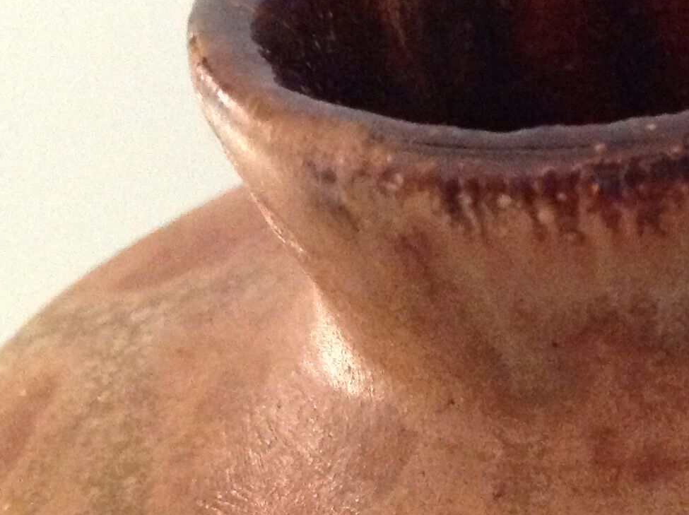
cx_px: 803
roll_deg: +5.6
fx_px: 1849
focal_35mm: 93
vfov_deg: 15.8
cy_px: 341
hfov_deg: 19.9
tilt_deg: -37.9
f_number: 2.4
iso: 640
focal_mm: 4.28
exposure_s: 1/17
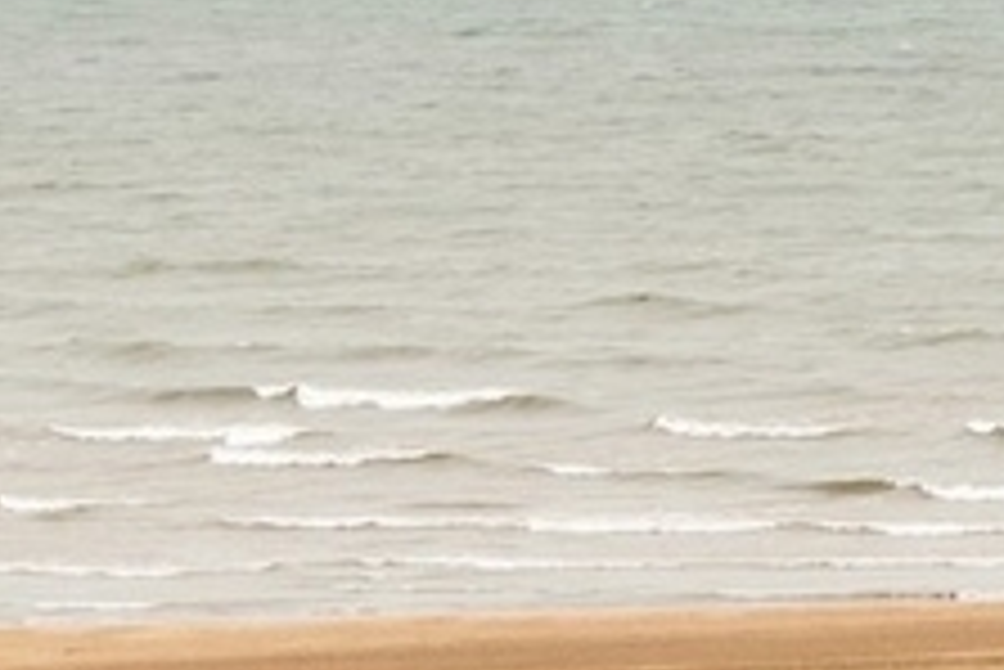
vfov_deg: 6.5
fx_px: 5860
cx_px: 2472
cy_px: 216
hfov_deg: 8.8
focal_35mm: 210
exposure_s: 1/30
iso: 200
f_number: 8
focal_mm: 29
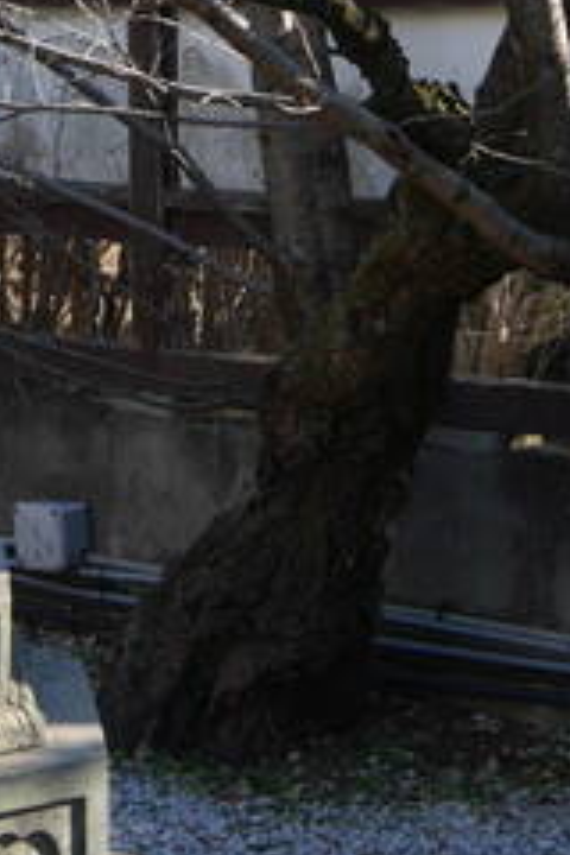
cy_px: -164
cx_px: -367
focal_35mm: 141
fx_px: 3348
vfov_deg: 14.1
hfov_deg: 9.4
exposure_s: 1/125
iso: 100
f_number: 5.6
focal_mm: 22
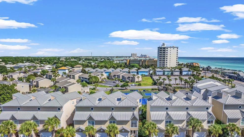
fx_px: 155
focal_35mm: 24
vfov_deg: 47.4
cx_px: 122
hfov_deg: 76.3
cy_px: 83
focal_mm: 8.38
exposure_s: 1/2500
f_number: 2.8
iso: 100
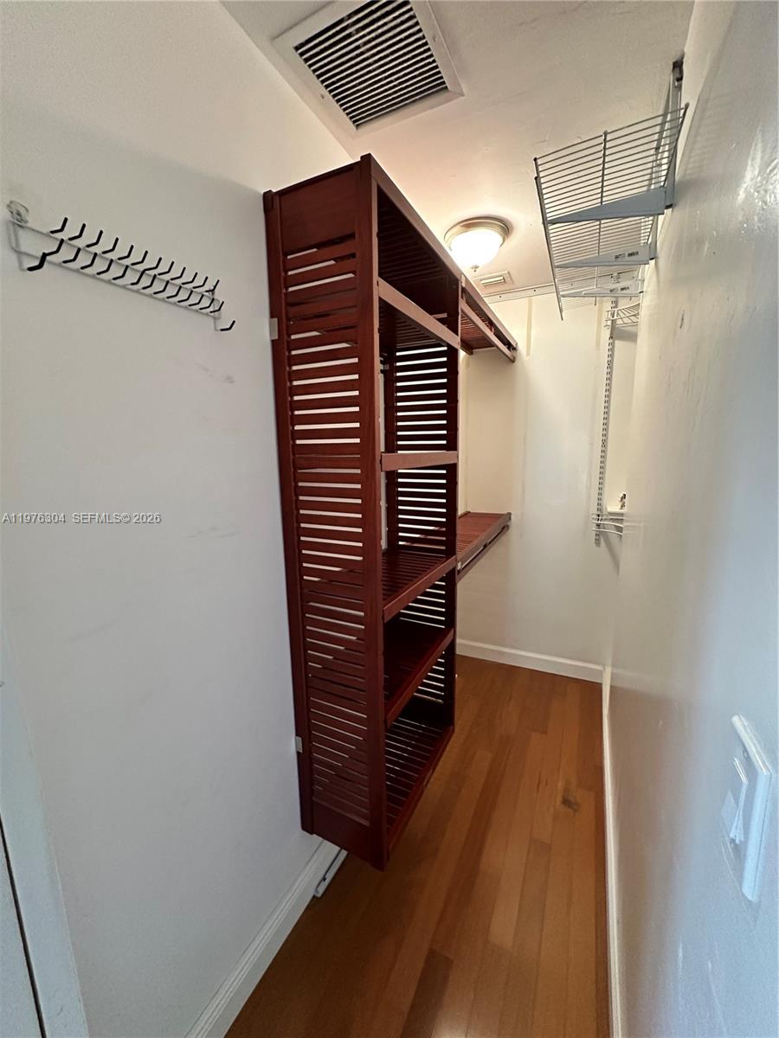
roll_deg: +0.5
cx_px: 390
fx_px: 420
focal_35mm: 14
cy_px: 519
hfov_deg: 85.7
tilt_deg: -9.4
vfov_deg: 102.1
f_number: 2.2
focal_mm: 2.22
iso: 640
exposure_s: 1/60
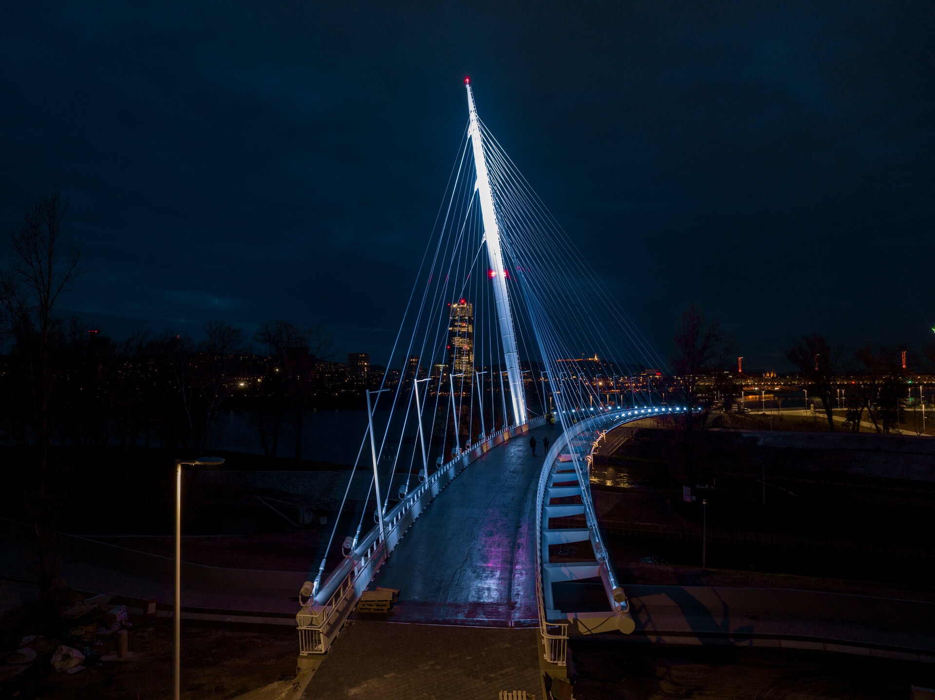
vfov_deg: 56.8
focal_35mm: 24
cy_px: 350
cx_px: 468
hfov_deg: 71.6
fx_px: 648
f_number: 3.2
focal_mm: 12.29
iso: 200
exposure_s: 1/5
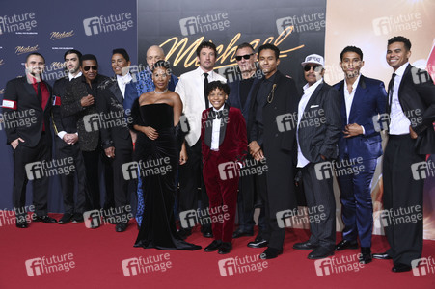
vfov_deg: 24.2
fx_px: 676
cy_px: 144
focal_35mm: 56
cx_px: 218
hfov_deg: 35.7
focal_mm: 56
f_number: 5.6
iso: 400
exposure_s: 1/250
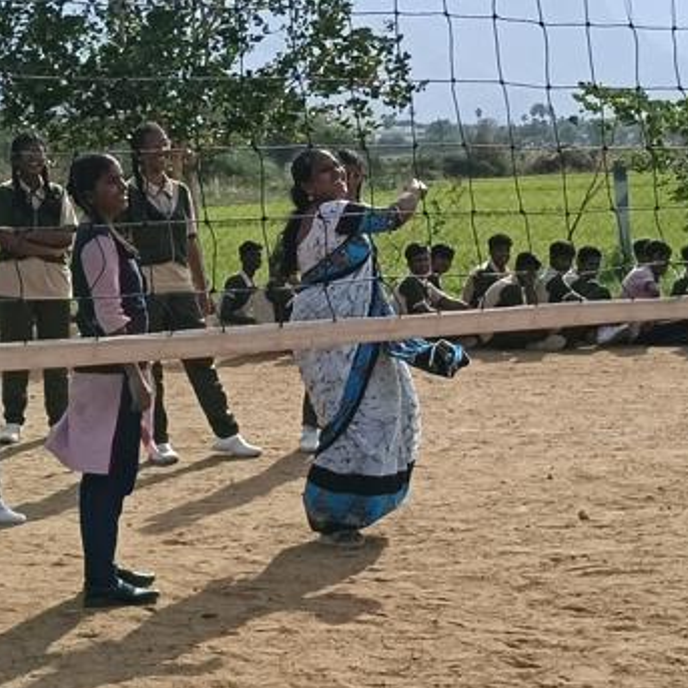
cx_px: 365
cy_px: 78
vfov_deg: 16.7
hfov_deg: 16.9
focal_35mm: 103
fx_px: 2316
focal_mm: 3.98
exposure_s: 1/654
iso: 50
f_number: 1.8
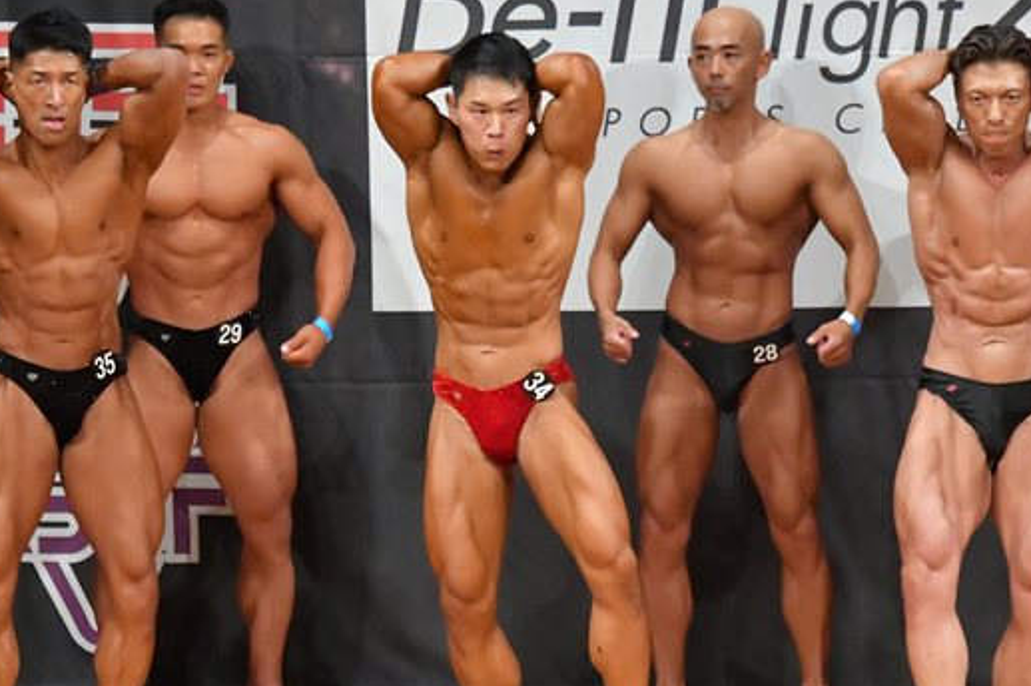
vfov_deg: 3.6
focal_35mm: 382
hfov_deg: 5.4
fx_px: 10933
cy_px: 379
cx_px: 344
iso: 11400
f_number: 5.6
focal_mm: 170
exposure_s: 1/400
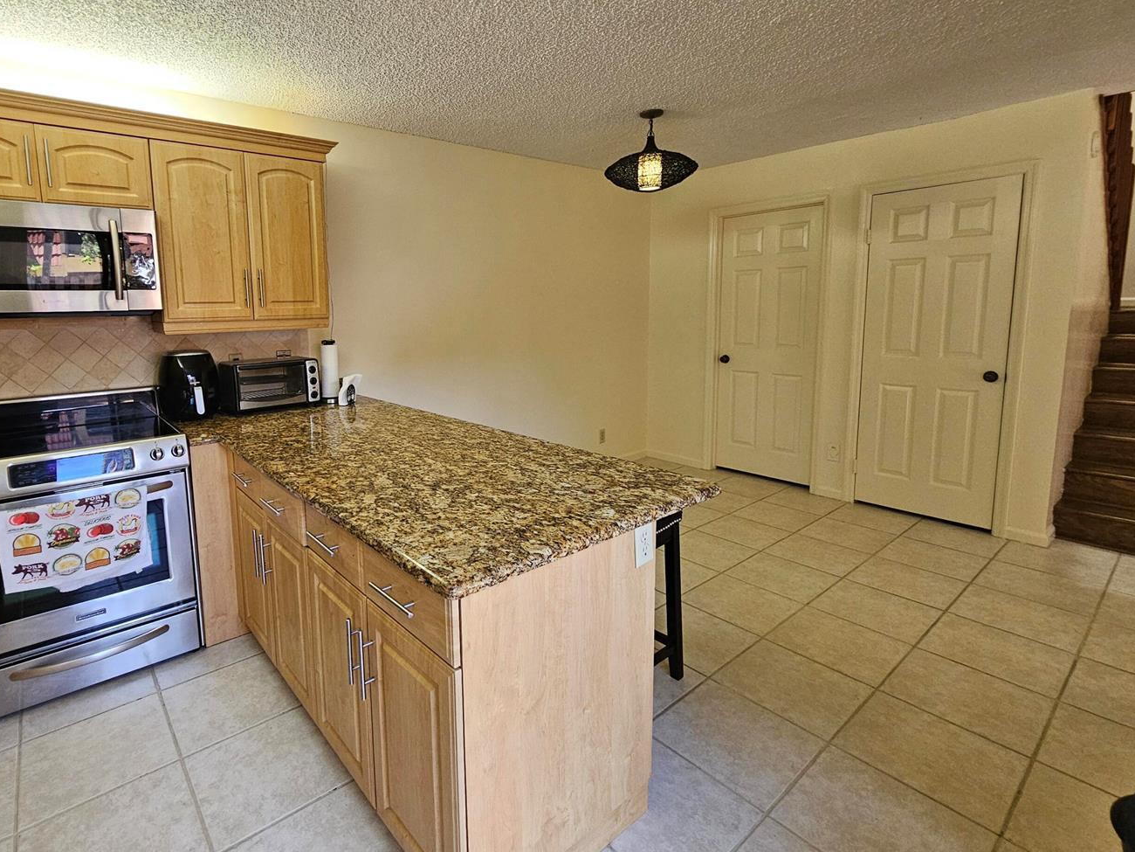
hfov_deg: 93.8
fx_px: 525
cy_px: 384
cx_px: 481
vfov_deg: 77.9
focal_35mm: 16
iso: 320
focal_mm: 2.2
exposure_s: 1/40
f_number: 2.2
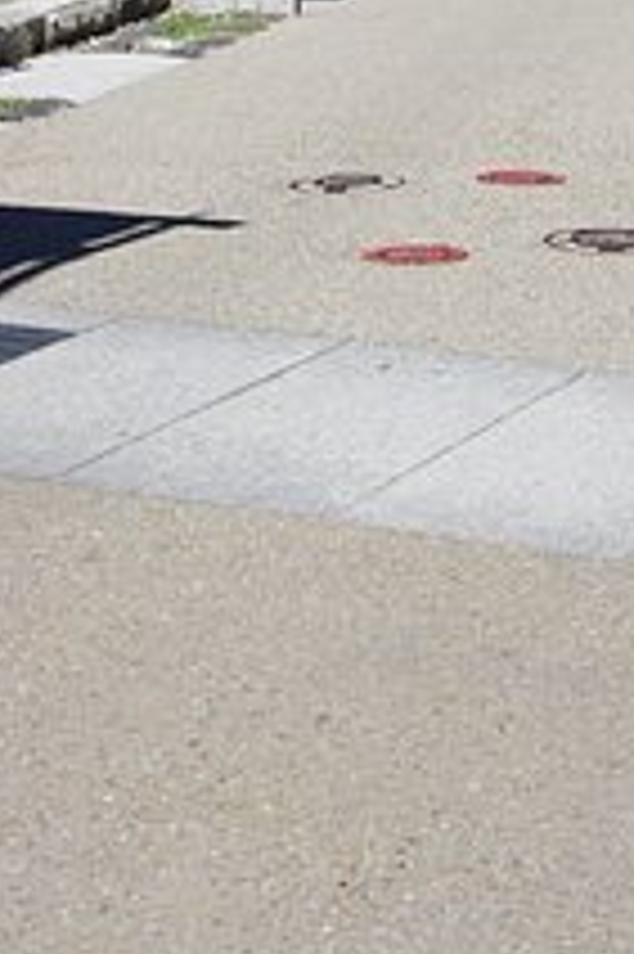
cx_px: 762
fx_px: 2969
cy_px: -162
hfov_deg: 11.9
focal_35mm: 112
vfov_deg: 17.5
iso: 200
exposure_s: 1/125
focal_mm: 31
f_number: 10
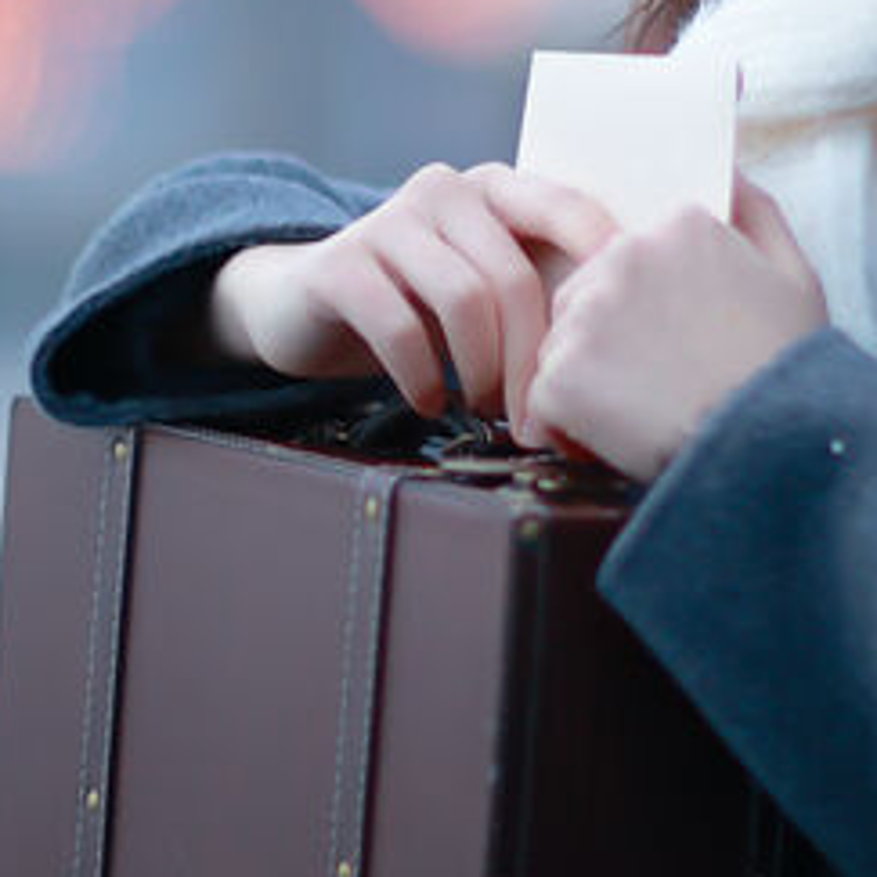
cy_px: 72
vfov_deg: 4.9
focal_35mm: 357
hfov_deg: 4.9
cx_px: 451
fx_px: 10233
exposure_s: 1/250
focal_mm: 85
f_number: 1.2
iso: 1000
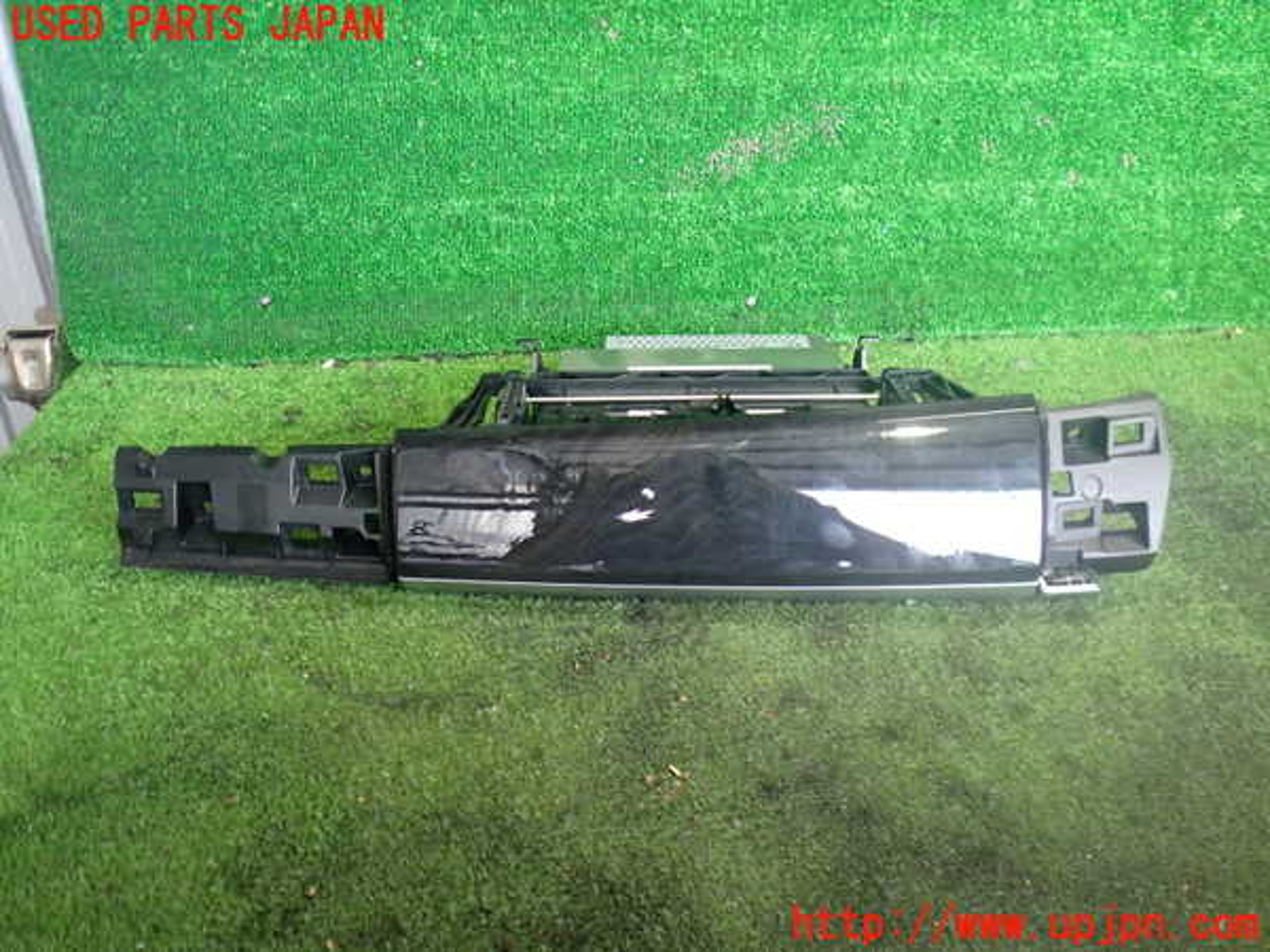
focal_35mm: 30
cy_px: 476
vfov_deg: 46.8
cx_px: 635
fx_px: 1101
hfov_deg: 60.0
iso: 800
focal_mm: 5.4
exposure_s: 1/60
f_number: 2.3
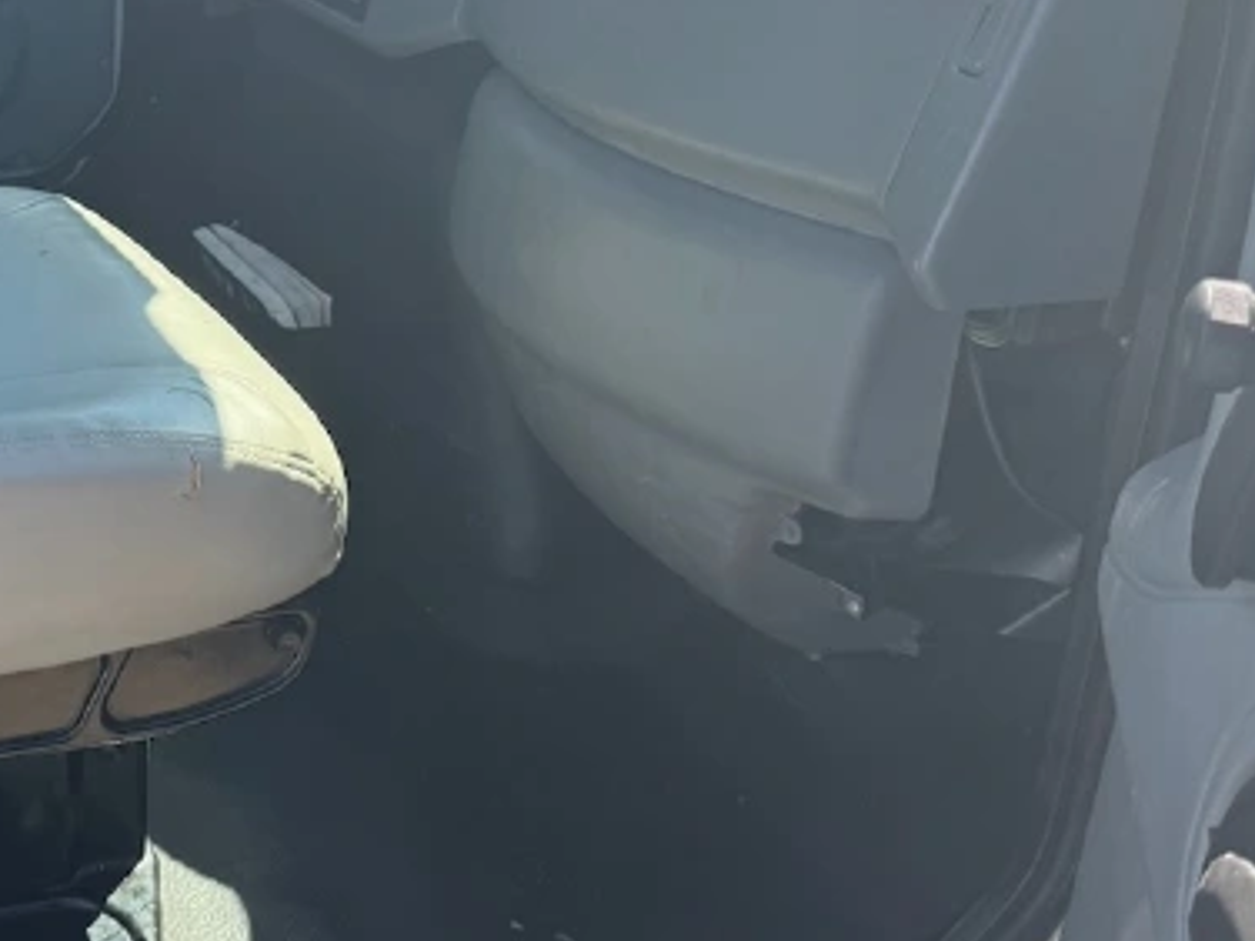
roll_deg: +4.1
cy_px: 327
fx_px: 1849
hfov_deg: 34.3
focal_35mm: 51
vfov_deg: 28.4
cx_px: 17
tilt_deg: -17.3
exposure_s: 1/553
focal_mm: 6.76
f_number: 1.78
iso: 80
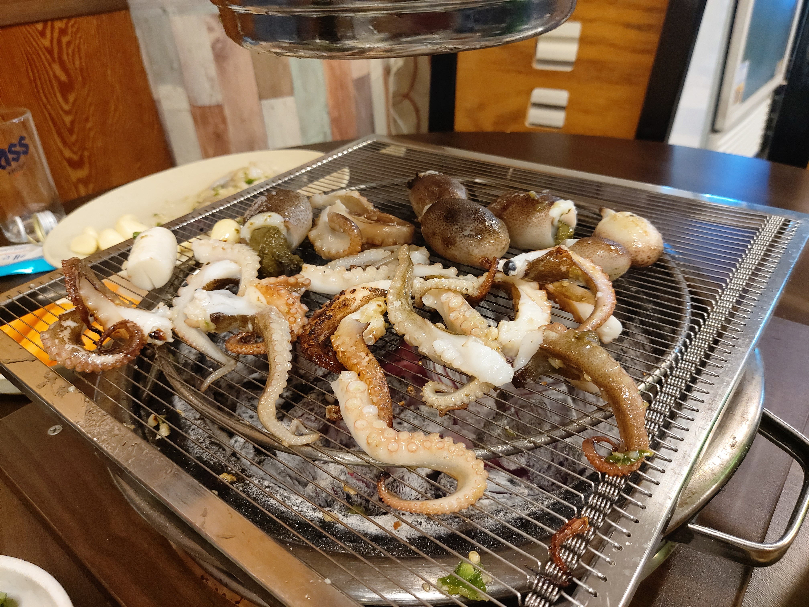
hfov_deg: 69.4
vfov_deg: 54.9
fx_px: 584
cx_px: 404
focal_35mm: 25
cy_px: 304
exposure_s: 1/30
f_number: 2
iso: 250
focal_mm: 4.58
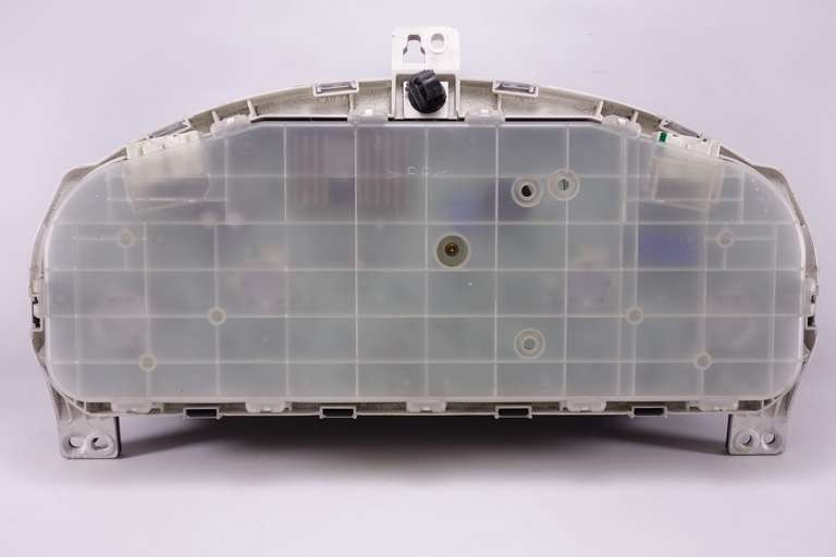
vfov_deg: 28.6
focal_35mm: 47
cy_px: 278
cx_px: 418
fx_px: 1091
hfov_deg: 41.9
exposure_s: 1/60
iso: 125
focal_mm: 17.6
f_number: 3.2
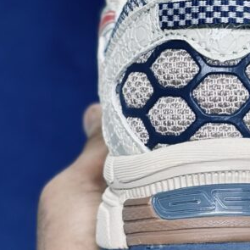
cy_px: 134
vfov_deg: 13.0
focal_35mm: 134
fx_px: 1095
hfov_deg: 12.9
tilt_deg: -60.0
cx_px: 226
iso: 100
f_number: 1.78
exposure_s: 1/100
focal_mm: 6.86
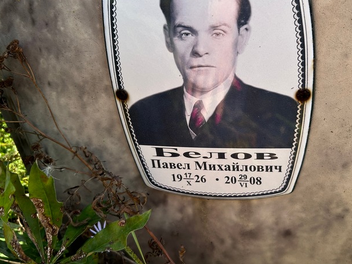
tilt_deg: -30.7
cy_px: 117
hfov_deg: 53.7
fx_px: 346
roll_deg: +1.7
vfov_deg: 41.7
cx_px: 204
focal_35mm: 34
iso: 50
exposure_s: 1/1068
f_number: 1.5
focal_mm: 5.7
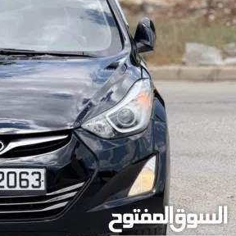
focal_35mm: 236
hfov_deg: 7.4
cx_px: -15
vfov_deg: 7.4
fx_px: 1820
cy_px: 88
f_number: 2.8
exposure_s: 1/1080
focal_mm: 15.66
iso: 64
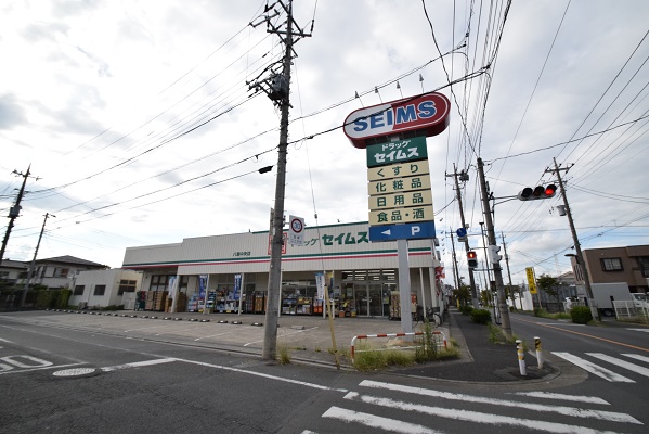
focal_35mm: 15
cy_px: 217
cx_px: 324
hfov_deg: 100.4
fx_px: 271
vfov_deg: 77.4
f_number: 16
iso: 1600
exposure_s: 1/1000
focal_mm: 10
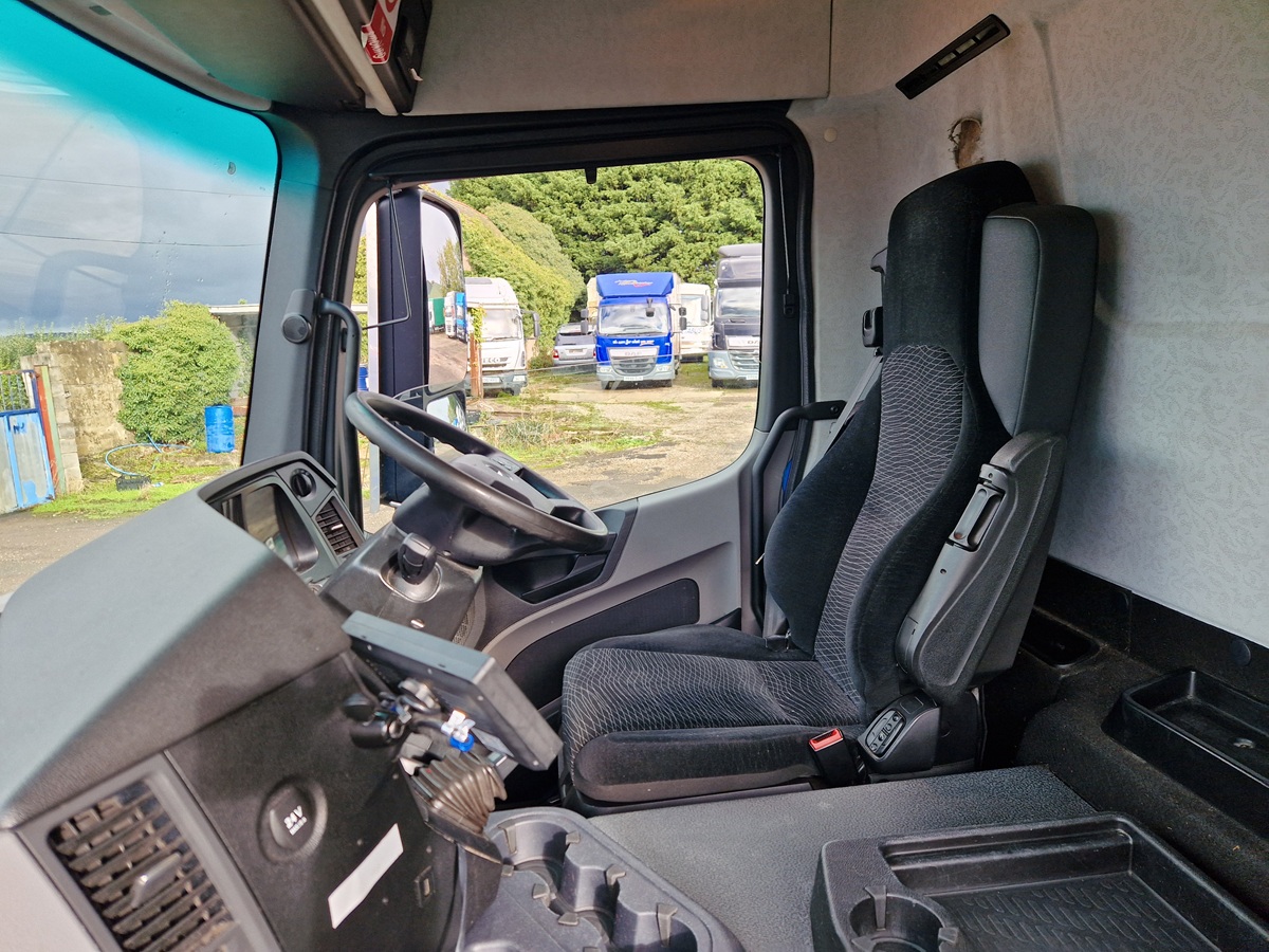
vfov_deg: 58.9
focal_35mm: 23
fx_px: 843
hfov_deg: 73.9
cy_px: 476
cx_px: 634
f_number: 1.8
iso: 50
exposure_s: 1/180
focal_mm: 5.4
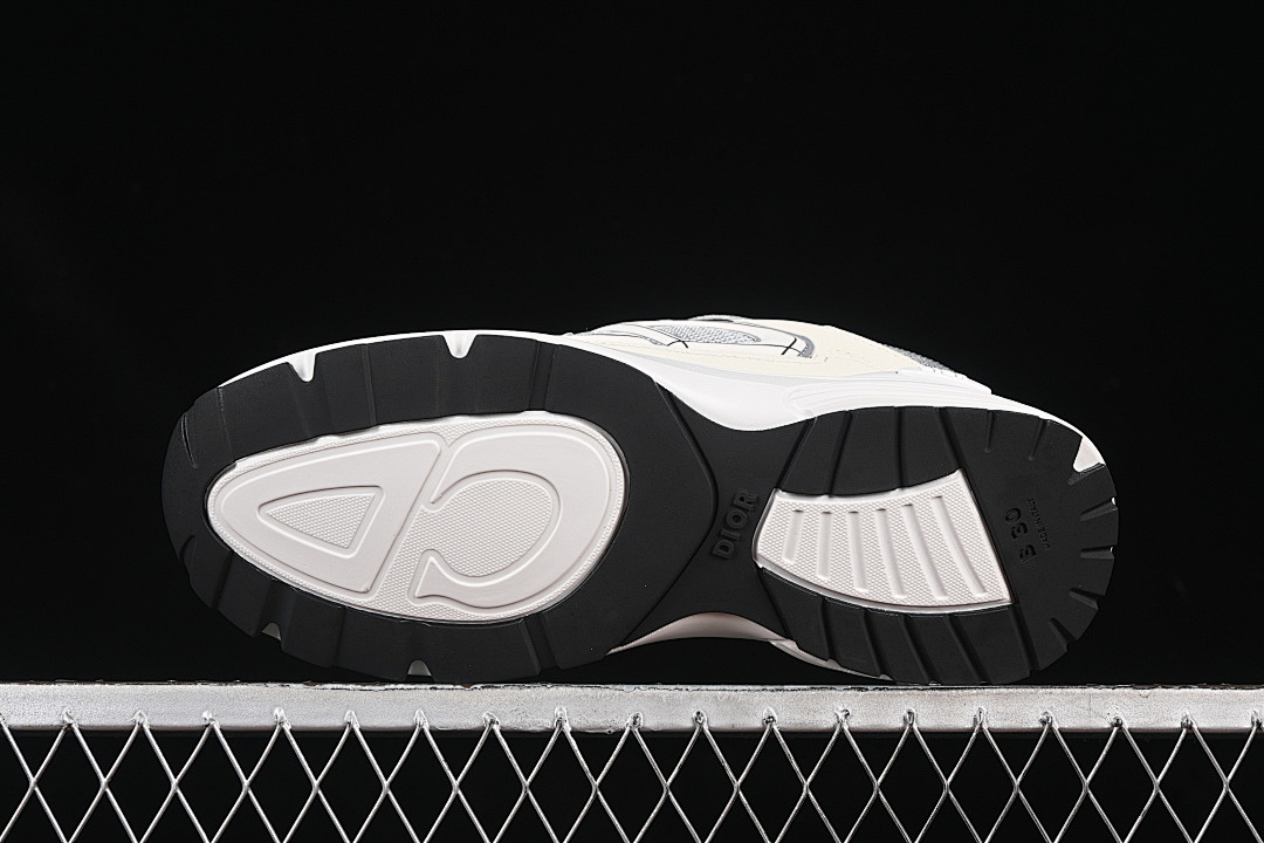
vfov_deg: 18.2
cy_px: 422
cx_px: 632
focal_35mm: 75
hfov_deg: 27.0
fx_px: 2633
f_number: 6.3
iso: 160
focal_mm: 50
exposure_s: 1/60
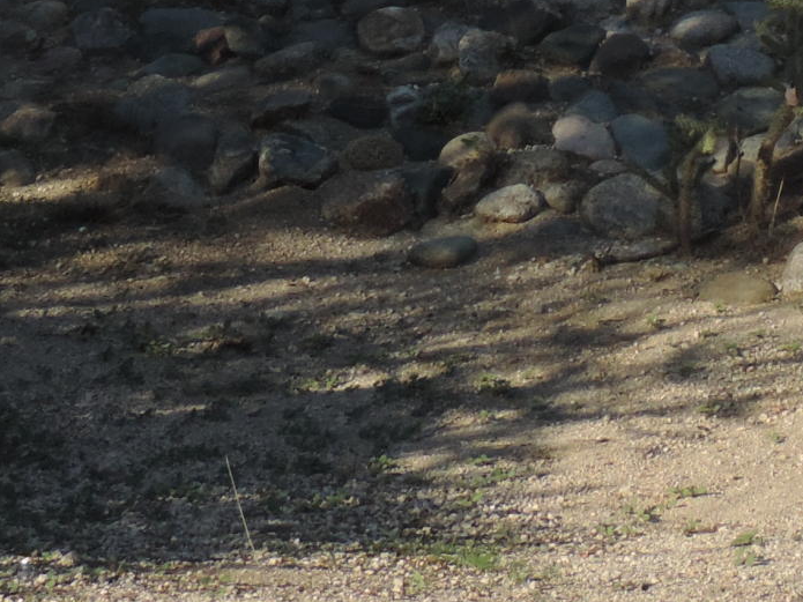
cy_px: -528
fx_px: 6007
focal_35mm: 259
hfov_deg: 7.5
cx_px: 1213
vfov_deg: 5.6
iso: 80
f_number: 3.7
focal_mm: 10.7
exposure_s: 1/500
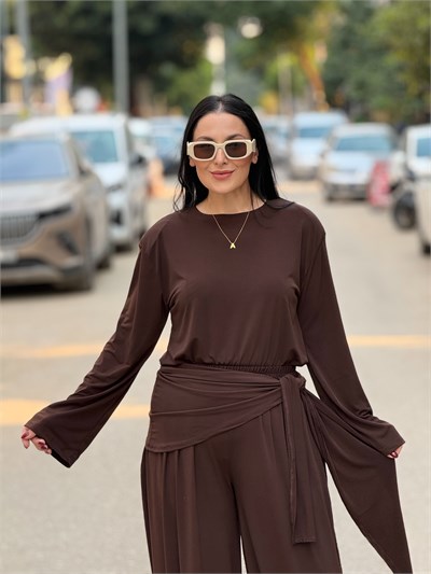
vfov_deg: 16.4
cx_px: 216
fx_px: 1991
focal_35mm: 120
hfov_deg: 12.4
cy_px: 287
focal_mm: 15.66
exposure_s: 1/161
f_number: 2.8
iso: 64
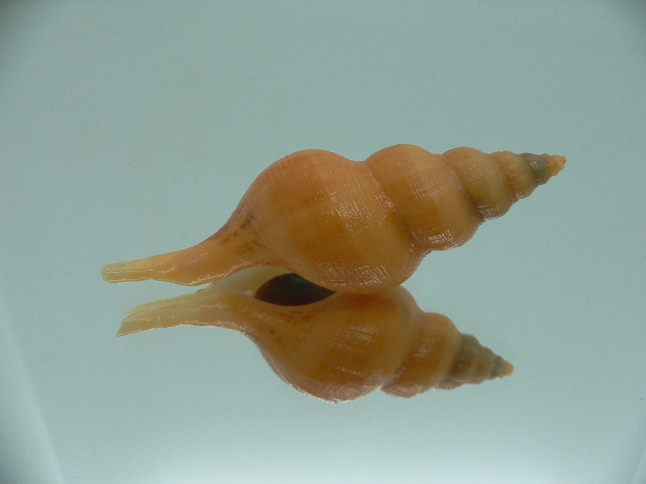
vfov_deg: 40.7
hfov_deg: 52.6
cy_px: 242
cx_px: 323
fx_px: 653
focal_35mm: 35
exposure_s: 1/60
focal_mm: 4.6
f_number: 2.8
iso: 80
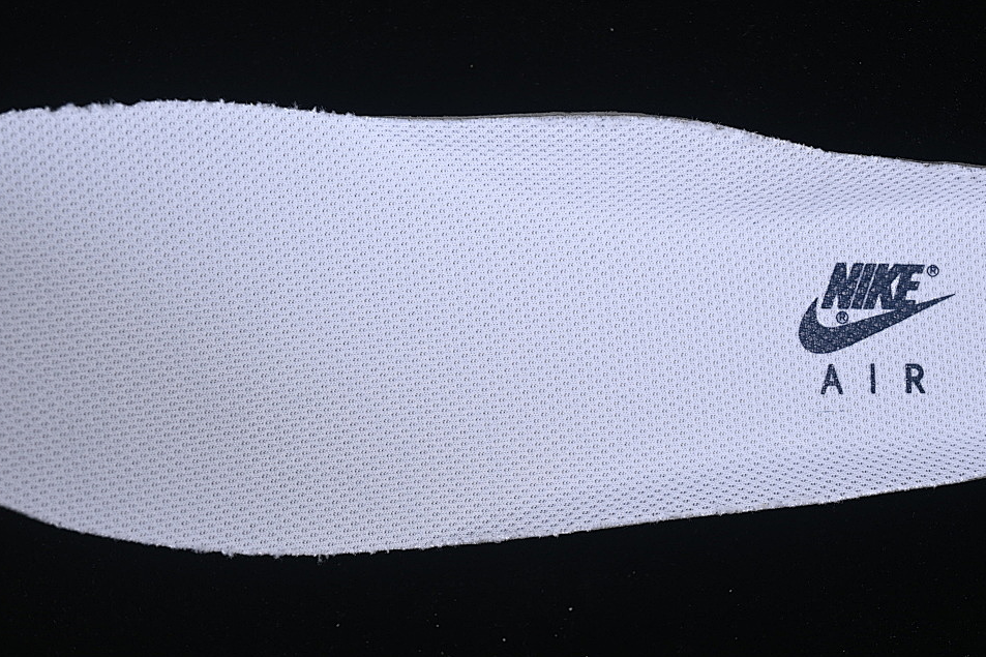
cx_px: 527
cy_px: 338
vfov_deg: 16.1
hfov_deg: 23.9
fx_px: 2327
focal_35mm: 85
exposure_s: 1/80
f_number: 7.1
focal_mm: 50
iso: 160
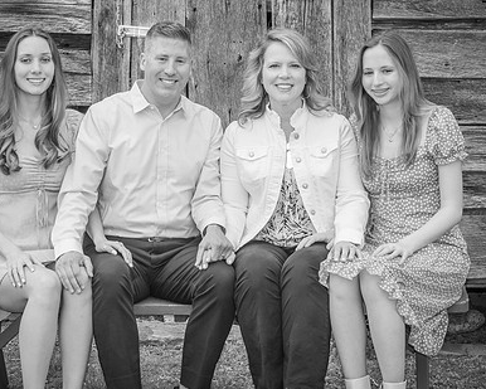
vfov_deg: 12.6
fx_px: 1755
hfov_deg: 15.8
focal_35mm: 122
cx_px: 238
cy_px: 155
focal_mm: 44
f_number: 8
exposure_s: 1/250
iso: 140
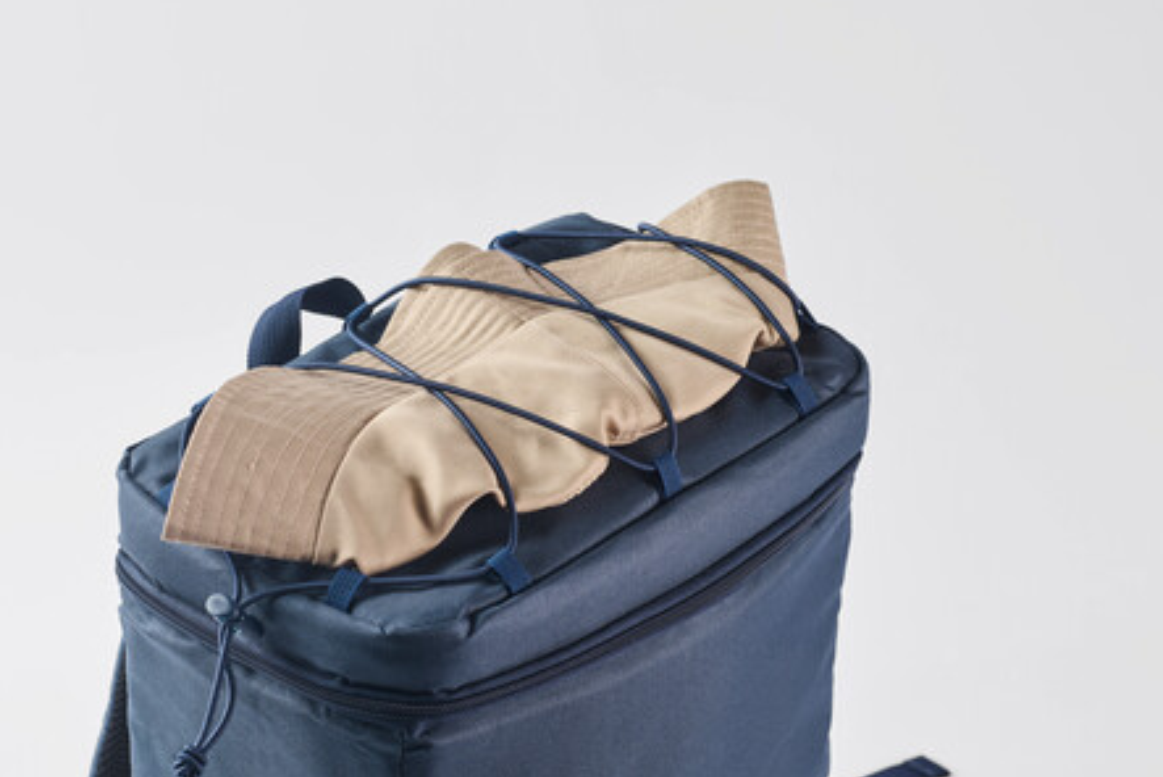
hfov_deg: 17.8
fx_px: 3717
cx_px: 528
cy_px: 428
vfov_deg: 11.9
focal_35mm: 115
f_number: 11
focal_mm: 85
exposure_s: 1/125
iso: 125
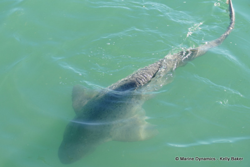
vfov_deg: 14.6
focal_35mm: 94
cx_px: 125
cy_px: 84
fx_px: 653
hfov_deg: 21.7
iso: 125
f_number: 3.8
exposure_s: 1/500
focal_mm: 34.43
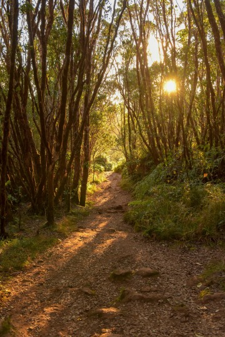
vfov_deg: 53.1
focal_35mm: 36
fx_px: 337
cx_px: 112
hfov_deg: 36.9
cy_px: 168
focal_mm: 36
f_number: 7.1
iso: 1000
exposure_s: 1/60
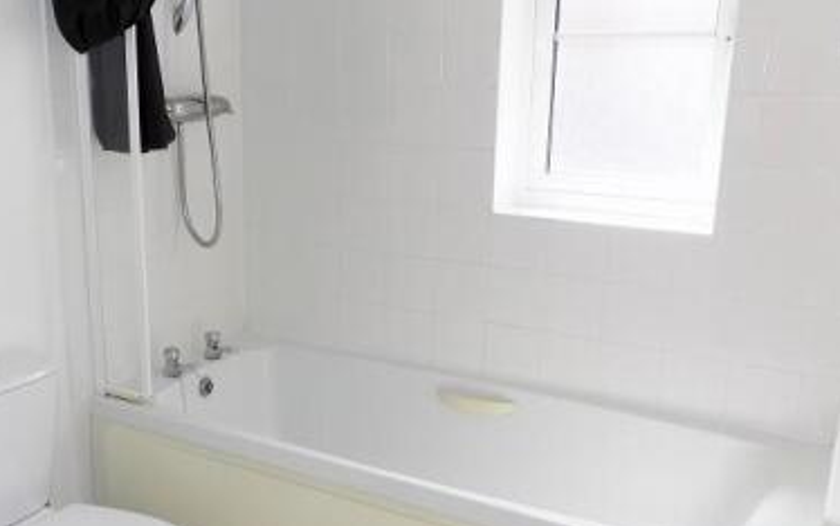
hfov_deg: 50.7
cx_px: 286
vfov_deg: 33.6
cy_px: 293
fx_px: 870
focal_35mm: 38
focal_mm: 4
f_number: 3.1
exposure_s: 1/80
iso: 80
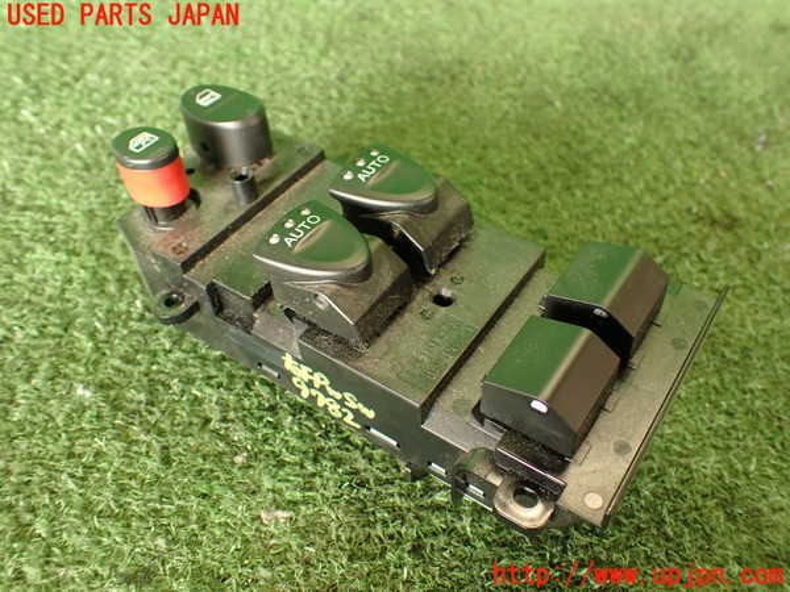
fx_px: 685
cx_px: 395
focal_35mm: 30
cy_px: 296
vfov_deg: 46.8
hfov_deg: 60.0
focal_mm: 5.4
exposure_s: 1/40
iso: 200
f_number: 2.3
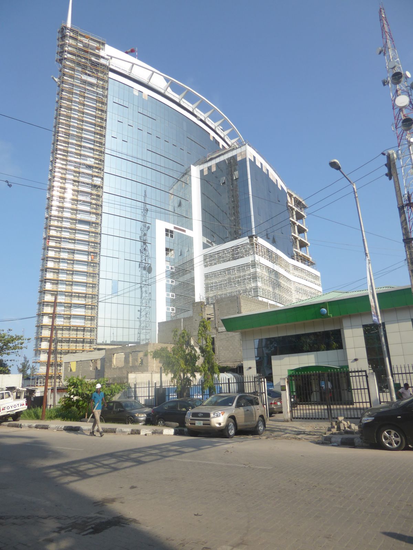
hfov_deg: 56.8
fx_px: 382
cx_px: 206
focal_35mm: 24
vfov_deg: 71.6
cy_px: 275
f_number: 3.3
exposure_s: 1/800
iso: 80
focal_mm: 4.3
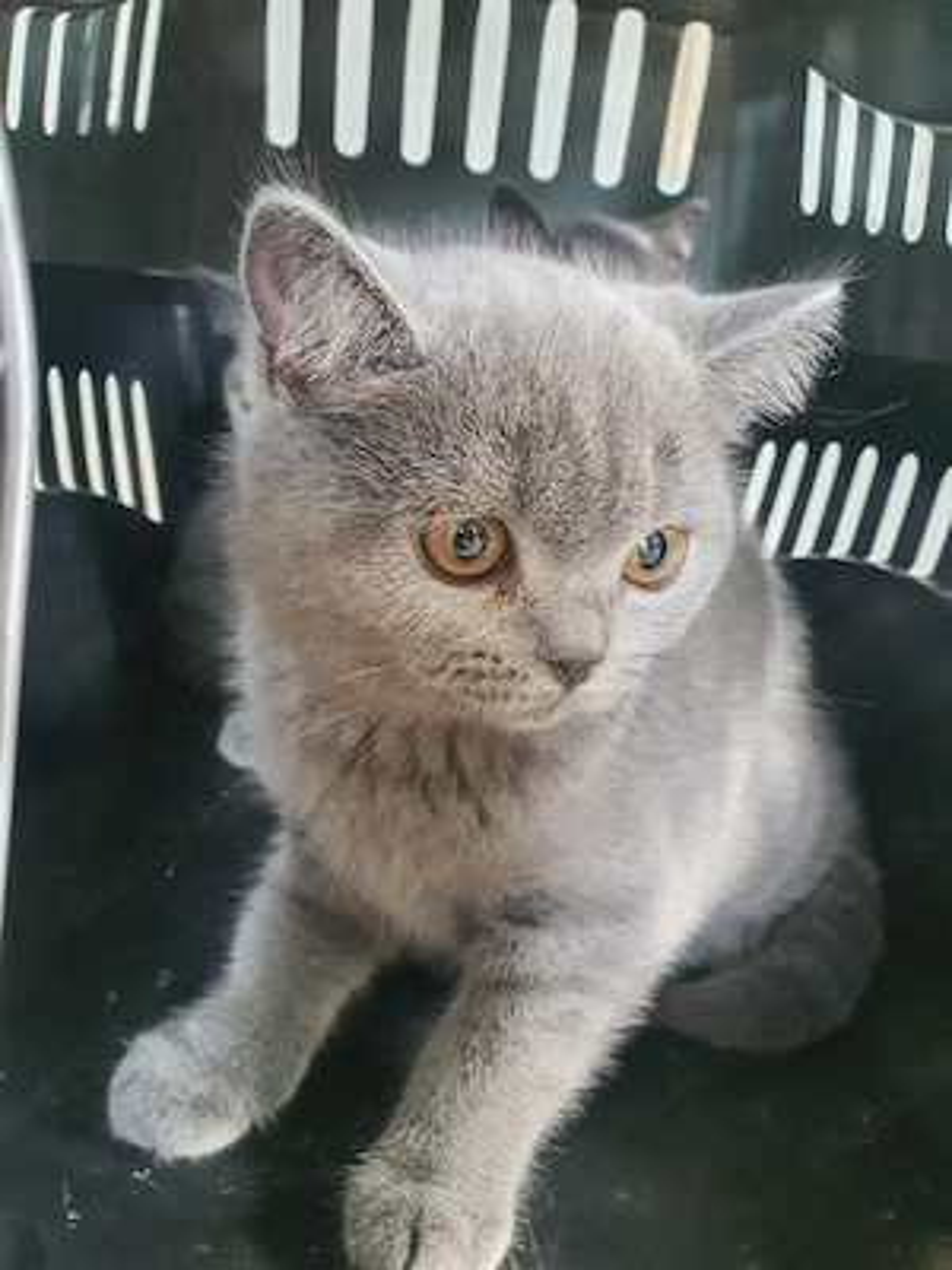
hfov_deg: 53.1
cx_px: 476
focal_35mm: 26
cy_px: 635
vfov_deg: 67.3
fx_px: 953
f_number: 2.4
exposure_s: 1/50
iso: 800
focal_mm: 4.3
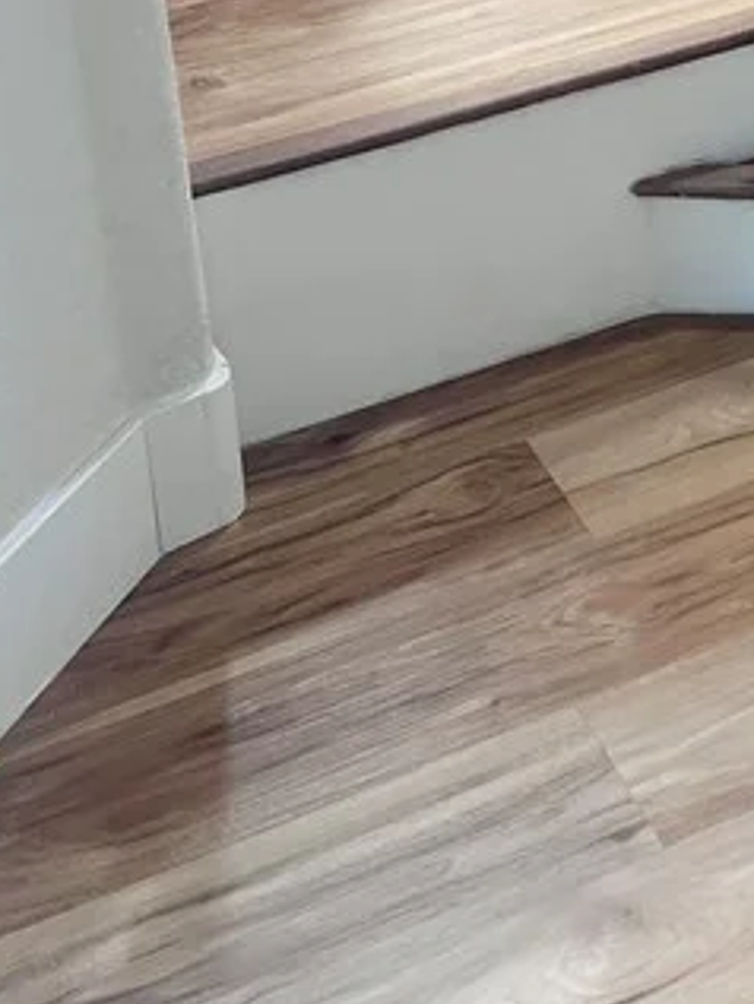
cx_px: 1020
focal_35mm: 84
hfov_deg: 16.5
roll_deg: +1.4
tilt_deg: -15.6
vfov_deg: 20.5
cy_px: -418
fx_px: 2438
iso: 80
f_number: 1.5
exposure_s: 1/120
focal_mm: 5.7
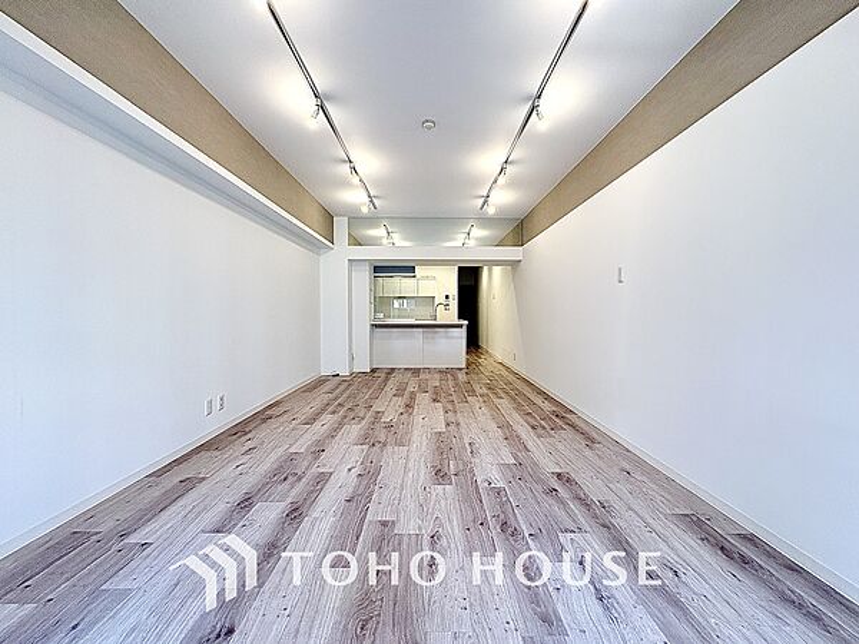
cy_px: 322
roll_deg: +0.7
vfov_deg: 85.7
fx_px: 347
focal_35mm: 14
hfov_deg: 102.1
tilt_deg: -2.2
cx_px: 430
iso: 200
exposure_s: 1/99
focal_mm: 2.22
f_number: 2.2
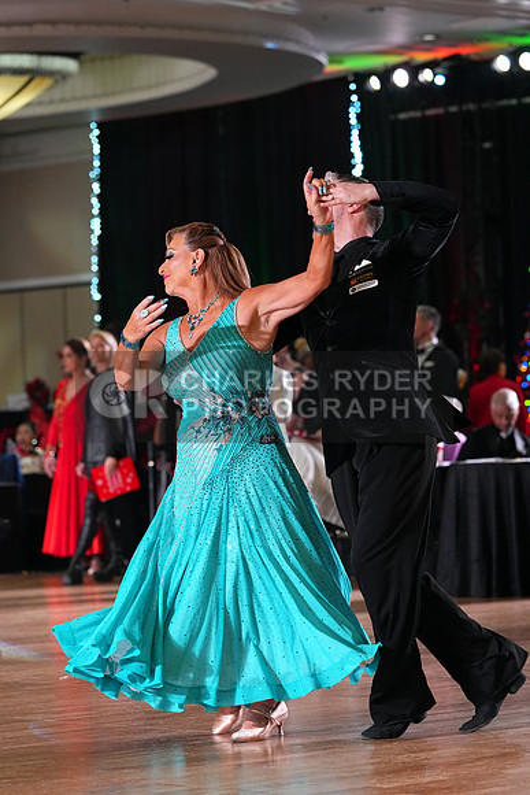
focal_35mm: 138
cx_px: 265
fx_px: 3045
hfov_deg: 9.9
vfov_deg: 14.9
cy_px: 398
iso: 6400
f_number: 4.5
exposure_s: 1/400
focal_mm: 138
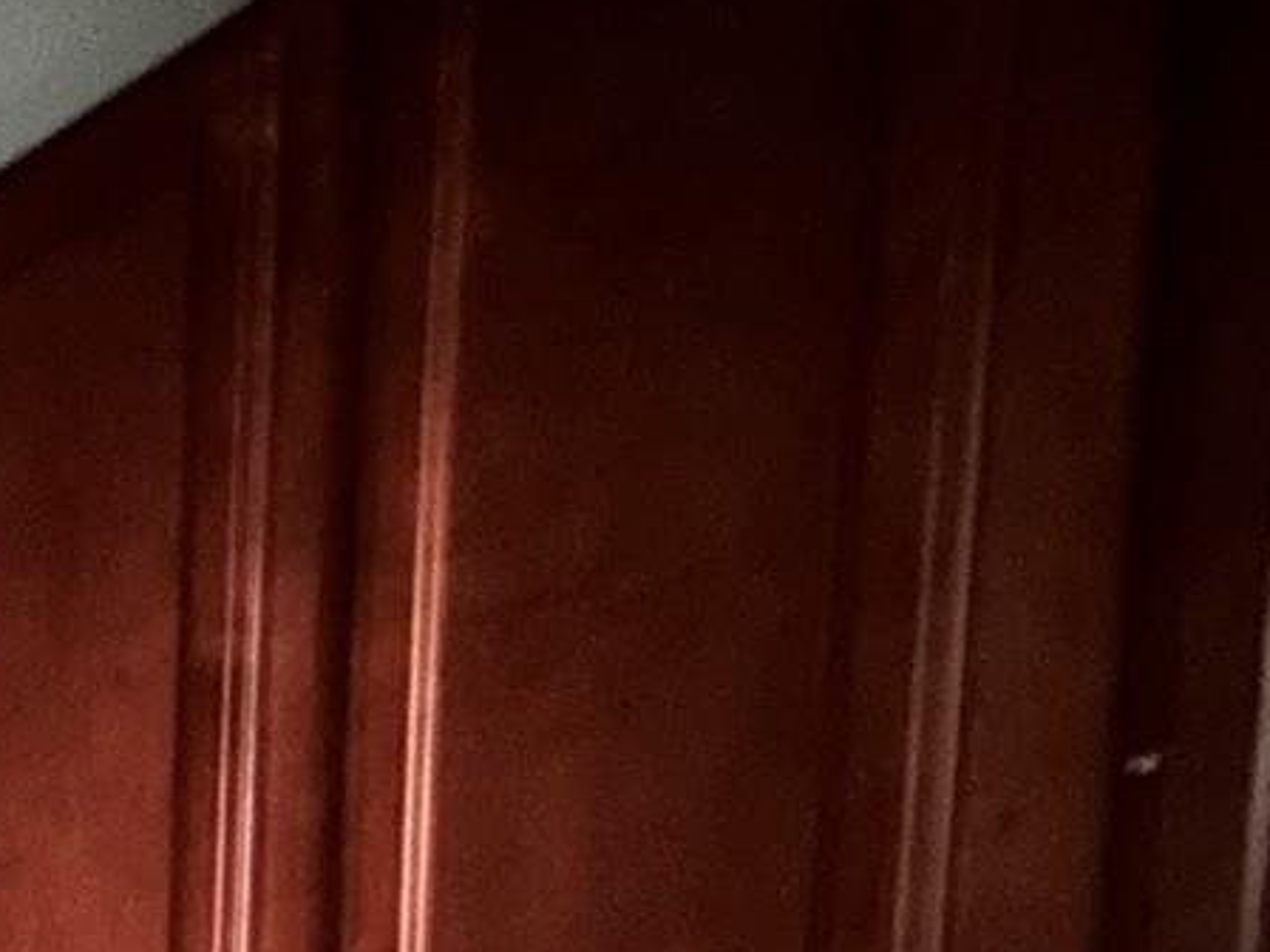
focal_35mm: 50
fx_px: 1834
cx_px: -493
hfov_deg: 28.8
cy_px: 1502
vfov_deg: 22.6
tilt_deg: -7.1
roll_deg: -0.1
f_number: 2.2
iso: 1250
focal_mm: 2.22
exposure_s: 1/8
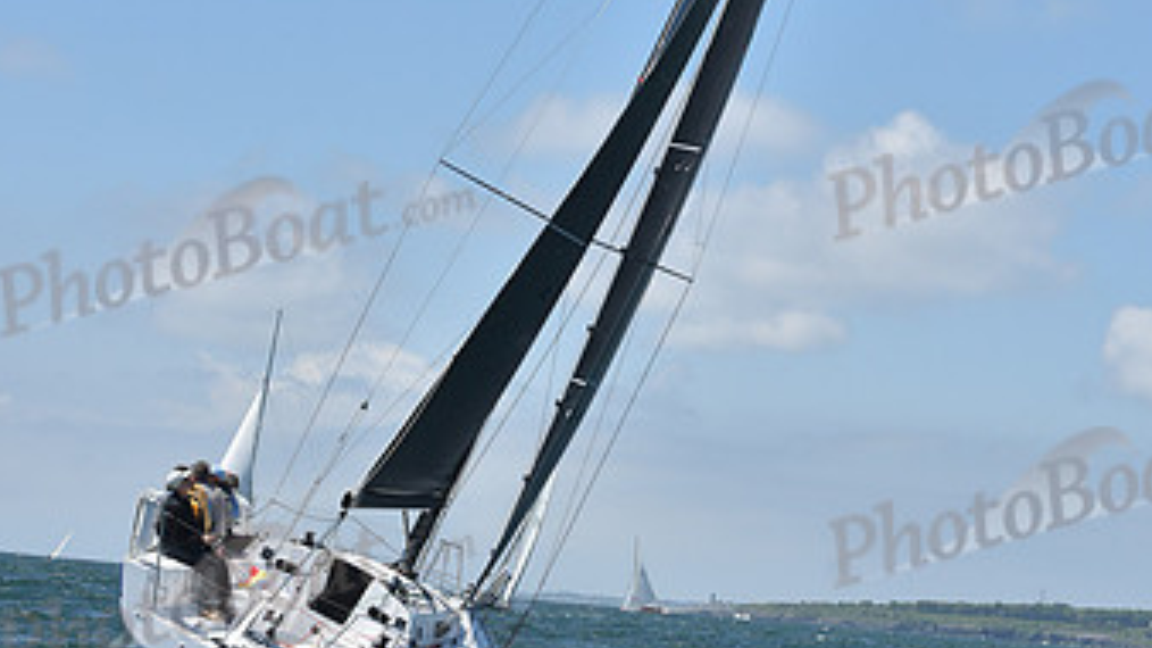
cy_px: 24
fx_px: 3848
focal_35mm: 126
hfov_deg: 17.0
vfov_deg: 9.6
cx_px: 653
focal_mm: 70
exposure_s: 1/1250
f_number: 7.1
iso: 250
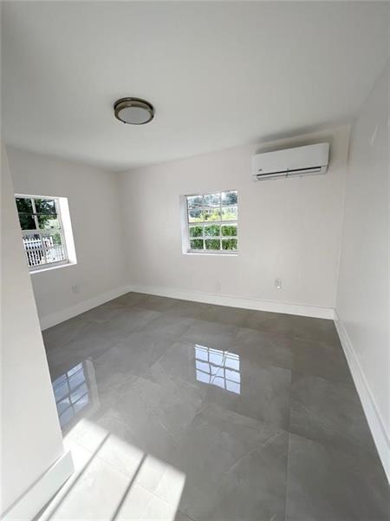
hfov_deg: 89.9
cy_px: 260
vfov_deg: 106.2
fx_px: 195
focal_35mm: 13
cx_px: 195
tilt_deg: -10.3
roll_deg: +3.1
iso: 32
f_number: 1.8
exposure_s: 1/297
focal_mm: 1.57
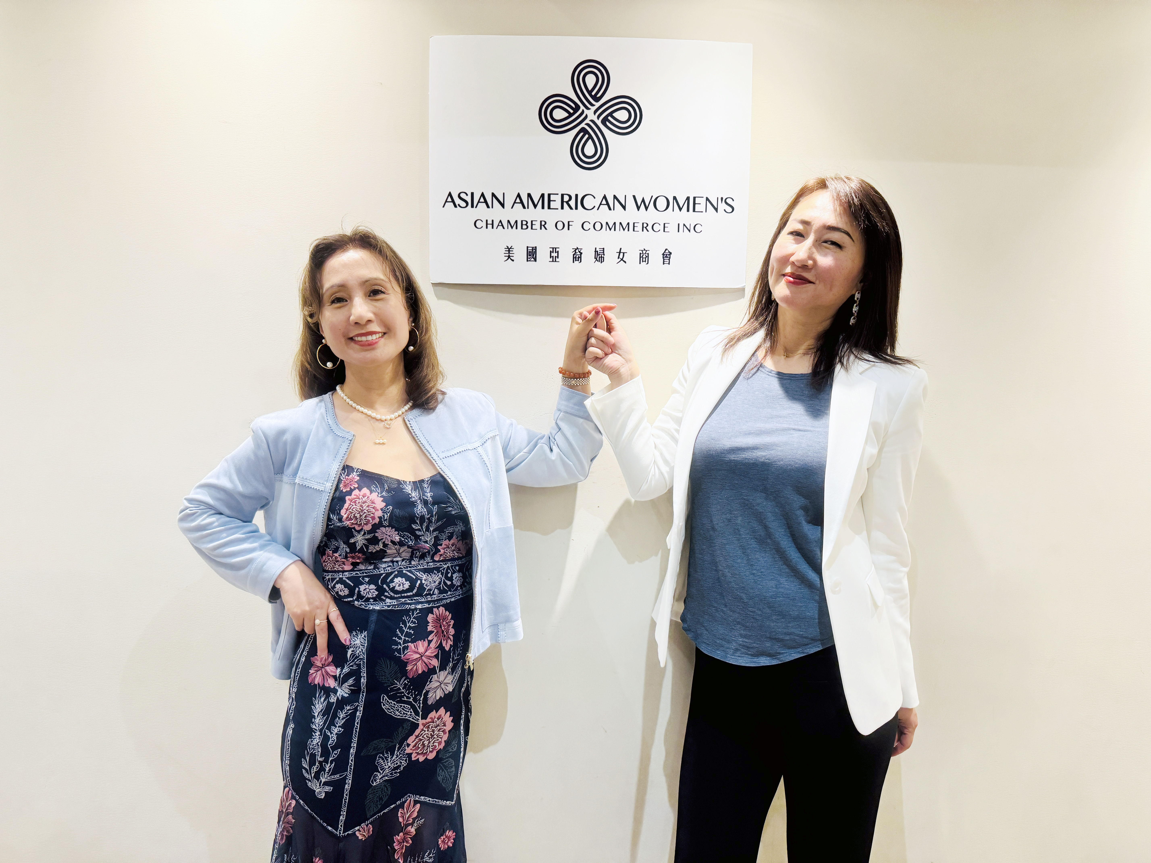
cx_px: 576
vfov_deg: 56.8
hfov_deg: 71.6
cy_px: 432
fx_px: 798
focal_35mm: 24
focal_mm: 6.76
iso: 200
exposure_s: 1/120
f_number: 1.78
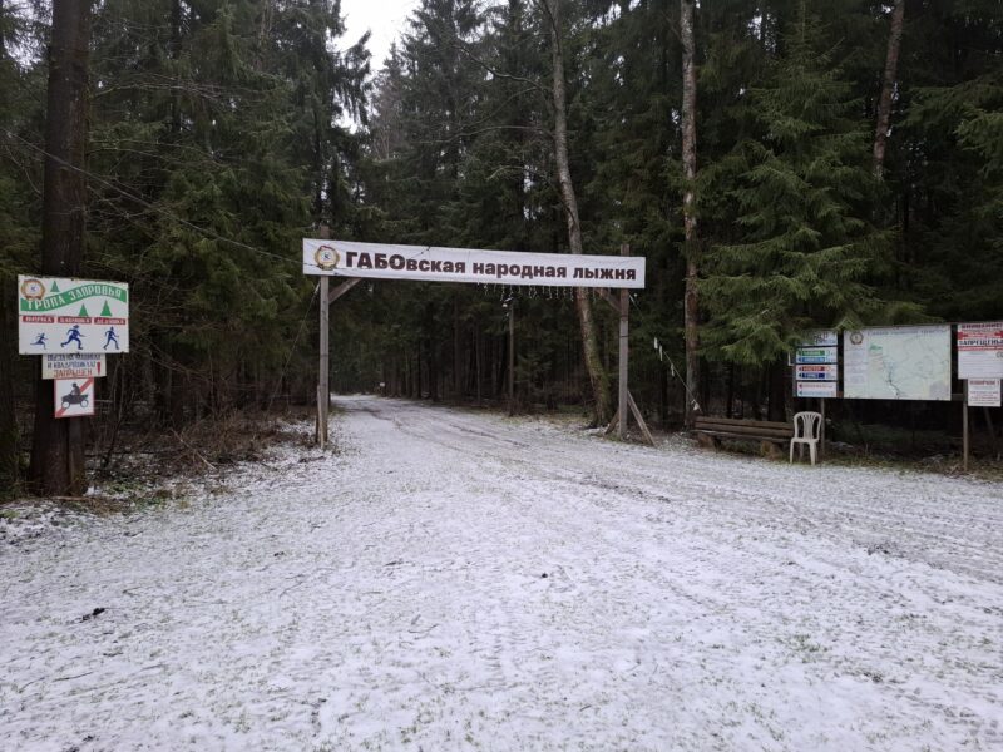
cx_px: 502
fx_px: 666
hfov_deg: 73.9
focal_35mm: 23
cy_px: 376
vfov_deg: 58.9
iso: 125
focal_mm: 5.54
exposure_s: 1/100
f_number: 1.8
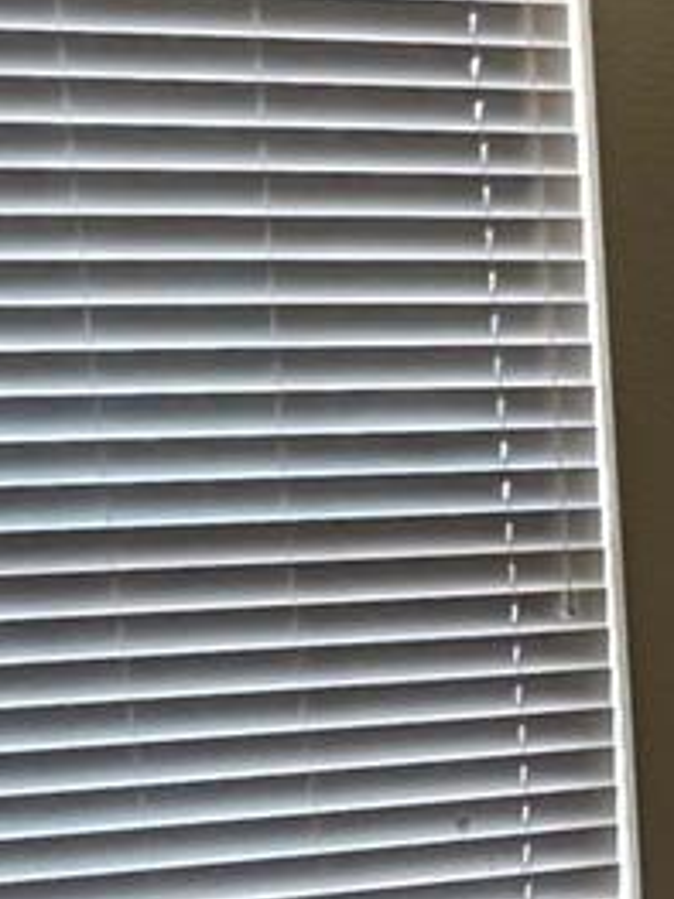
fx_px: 3637
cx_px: 1584
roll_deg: +0.0
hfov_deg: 9.5
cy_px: 1025
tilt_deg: -10.9
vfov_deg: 13.8
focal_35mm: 140
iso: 640
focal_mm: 6.76
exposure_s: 1/60
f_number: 1.78
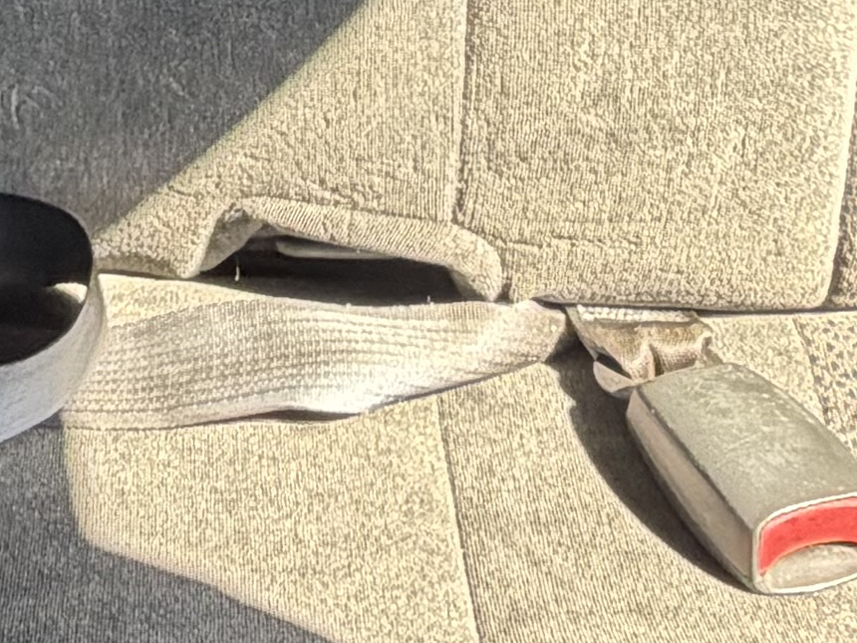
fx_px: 2302
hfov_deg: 20.2
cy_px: -375
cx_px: -57
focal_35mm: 93
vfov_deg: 14.6
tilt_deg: -30.0
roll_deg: +2.2
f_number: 2.2
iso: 64
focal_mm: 2.22
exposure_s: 1/121
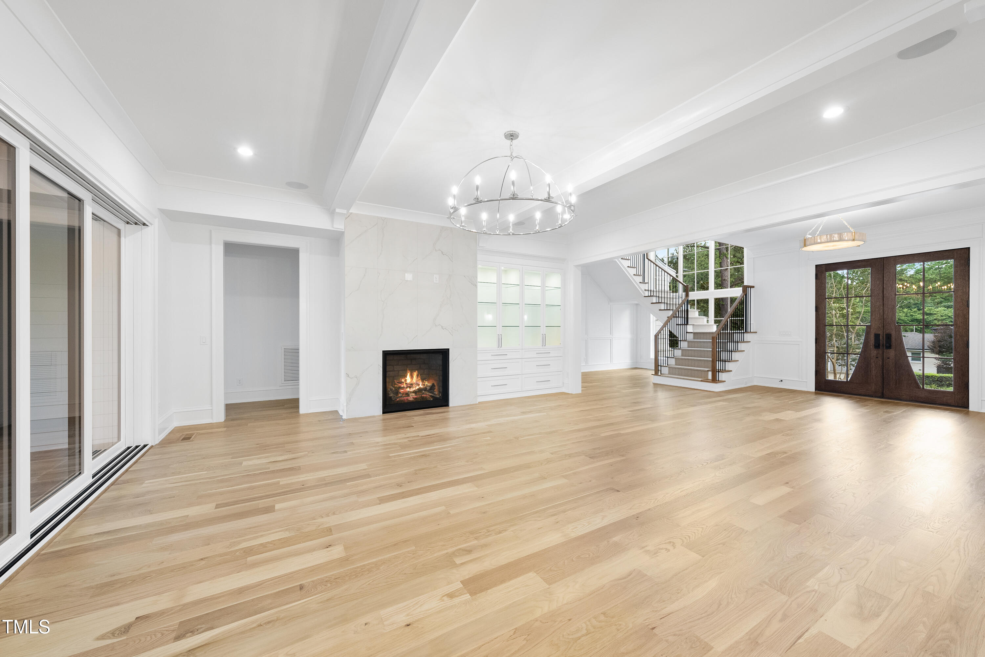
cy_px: 328
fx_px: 356
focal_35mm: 13
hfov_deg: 108.3
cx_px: 492
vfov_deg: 85.5
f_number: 7.1
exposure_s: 1/13
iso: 800
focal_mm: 13
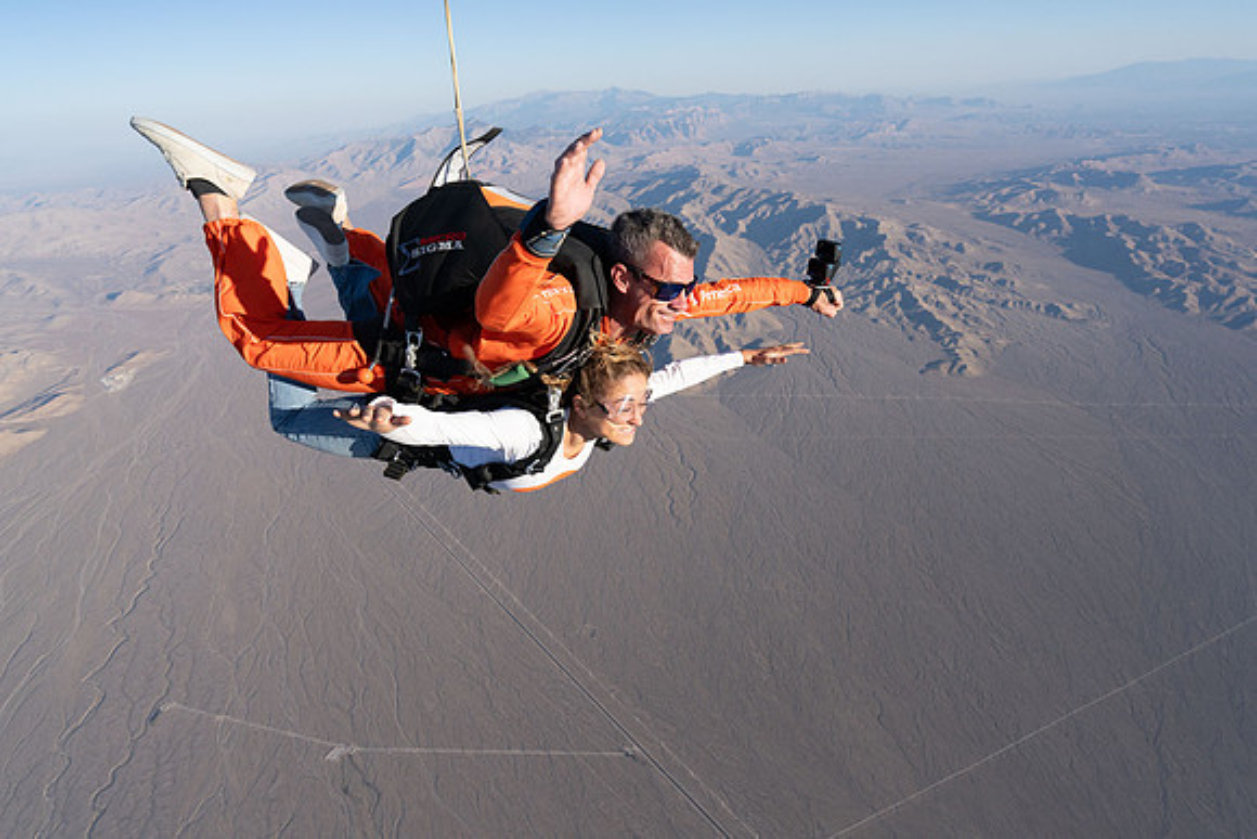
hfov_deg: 73.7
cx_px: 628
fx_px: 838
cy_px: 420
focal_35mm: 24
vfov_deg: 53.2
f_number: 7.1
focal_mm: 24
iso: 800
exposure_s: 1/2000
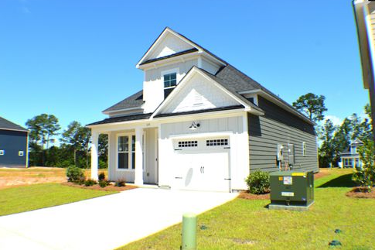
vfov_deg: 38.9
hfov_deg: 55.8
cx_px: 187
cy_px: 123
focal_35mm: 34
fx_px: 354
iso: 100
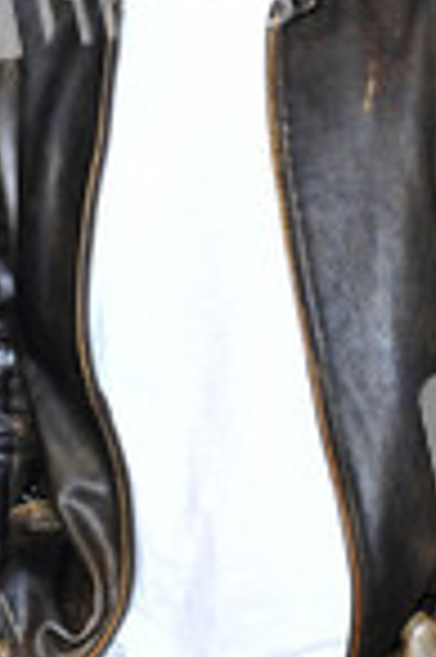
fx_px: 3496
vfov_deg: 10.7
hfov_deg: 7.1
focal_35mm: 192
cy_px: 194
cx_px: 245
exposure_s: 1/320
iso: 640
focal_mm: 70
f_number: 5.6
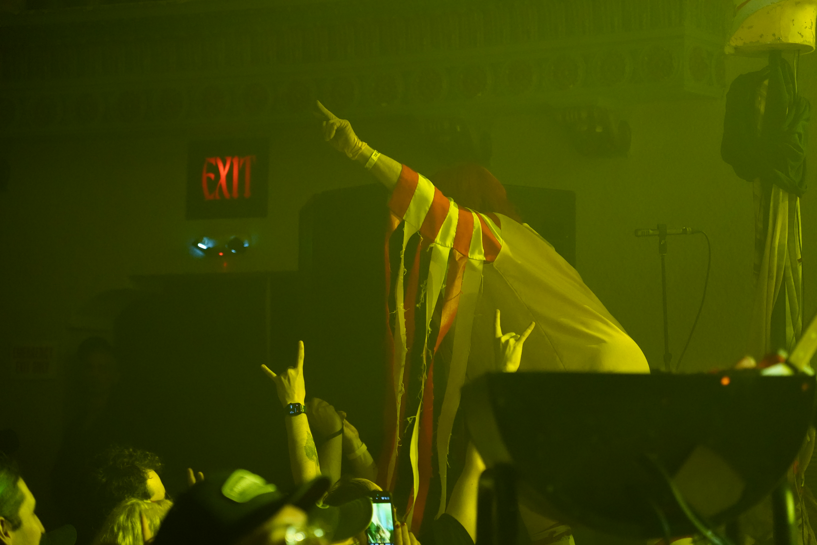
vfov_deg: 13.3
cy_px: 272
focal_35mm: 103
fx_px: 2337
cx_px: 408
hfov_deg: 19.8
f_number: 4
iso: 8000
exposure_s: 1/160
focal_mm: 103
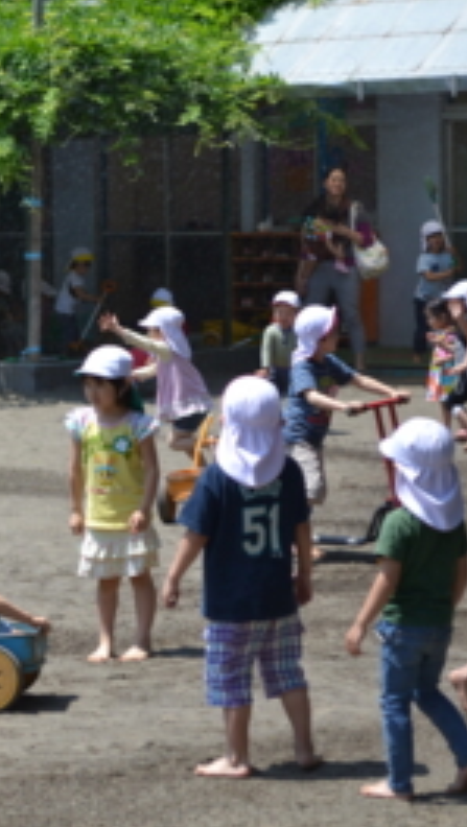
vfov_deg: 16.4
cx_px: -63
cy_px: 415
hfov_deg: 9.2
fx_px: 2872
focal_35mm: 131
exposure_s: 1/250
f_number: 5.6
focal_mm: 55
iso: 100
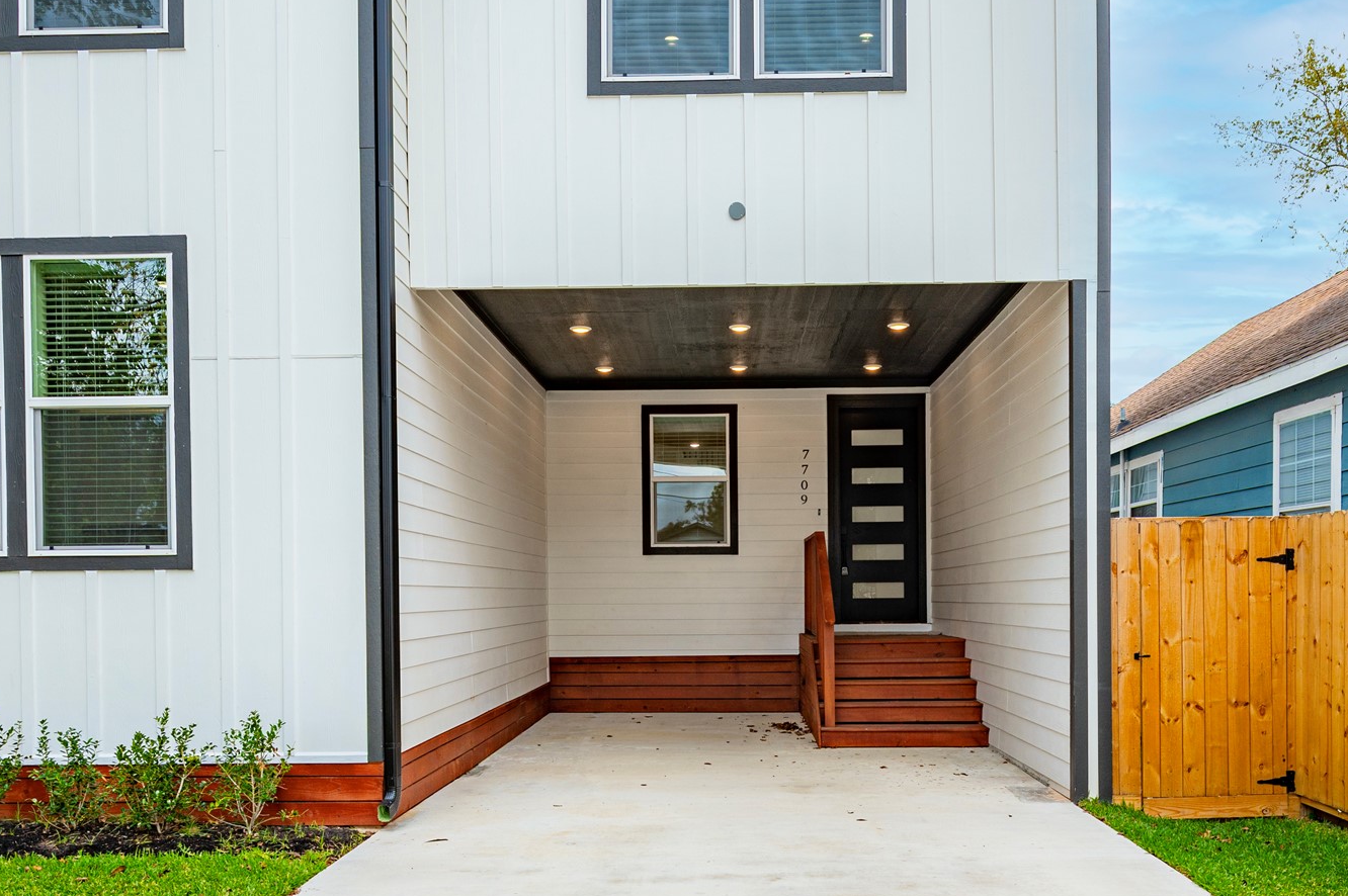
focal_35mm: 31
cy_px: 622
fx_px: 1160
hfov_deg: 60.3
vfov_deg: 41.5
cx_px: 712
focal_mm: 19
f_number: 10
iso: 100
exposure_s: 1/60
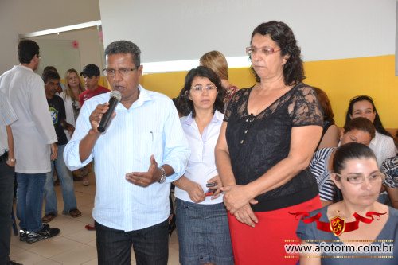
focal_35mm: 42
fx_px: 464
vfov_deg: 31.9
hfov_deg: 46.4
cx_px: 199
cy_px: 132
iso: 1600
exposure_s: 1/60
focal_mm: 28
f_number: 4
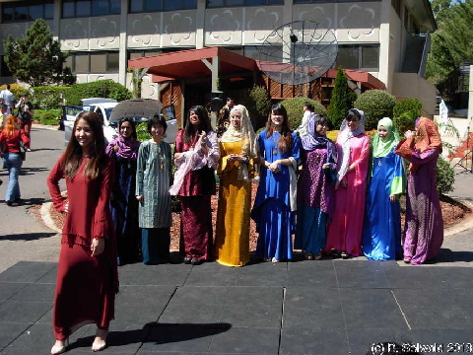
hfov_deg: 42.1
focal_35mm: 45
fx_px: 615
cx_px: 236
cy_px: 178
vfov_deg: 32.2
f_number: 3.1
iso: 79
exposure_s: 1/790
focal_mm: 7.5
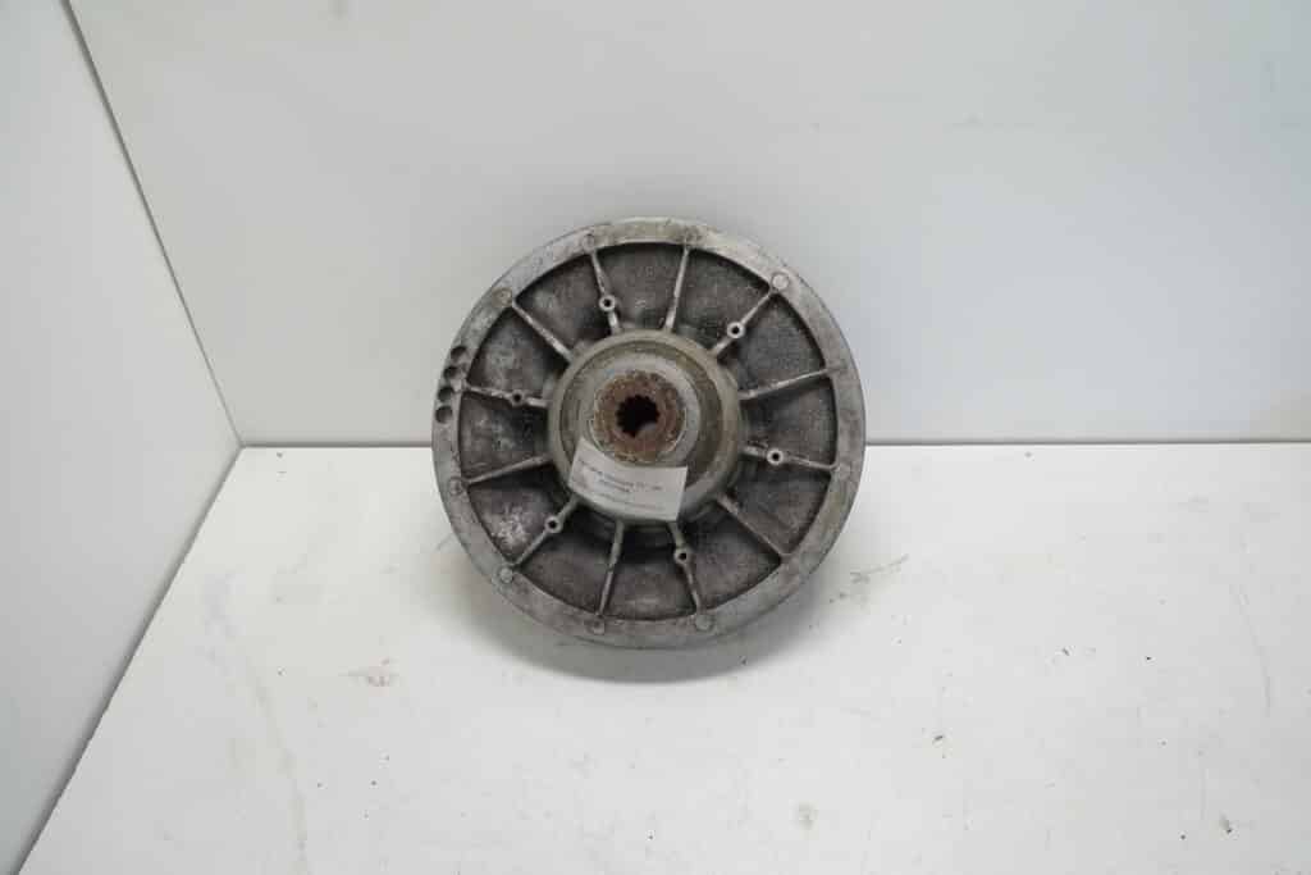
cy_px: 438
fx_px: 983
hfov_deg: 67.4
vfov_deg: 47.9
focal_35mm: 27
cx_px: 656
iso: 160
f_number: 4
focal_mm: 18
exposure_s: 1/60
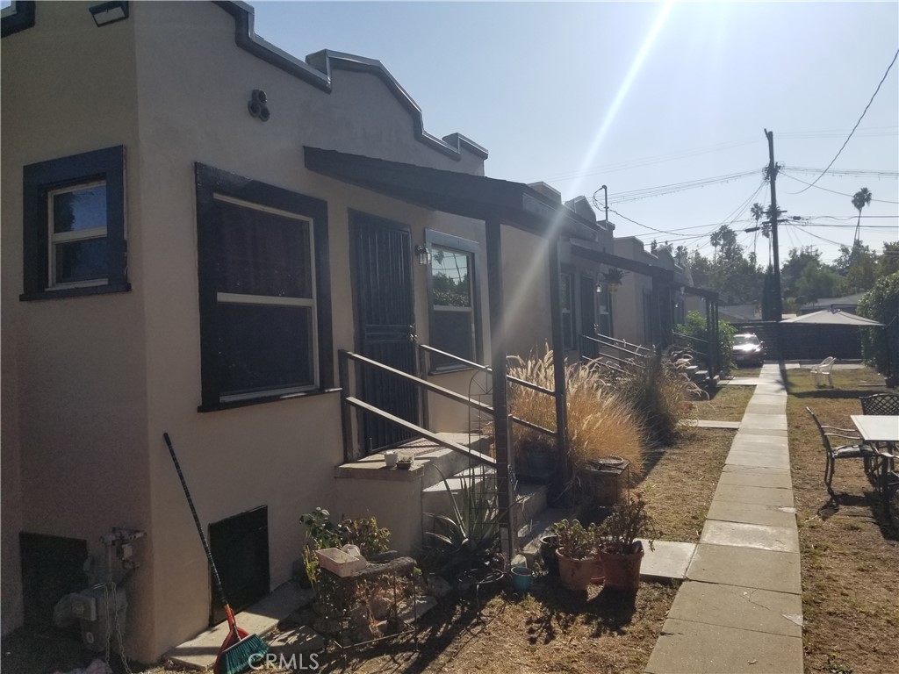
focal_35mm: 26
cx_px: 450
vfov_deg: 53.1
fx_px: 675
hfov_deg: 67.3
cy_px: 337
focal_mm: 4.25
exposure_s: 1/5248
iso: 50
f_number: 1.7
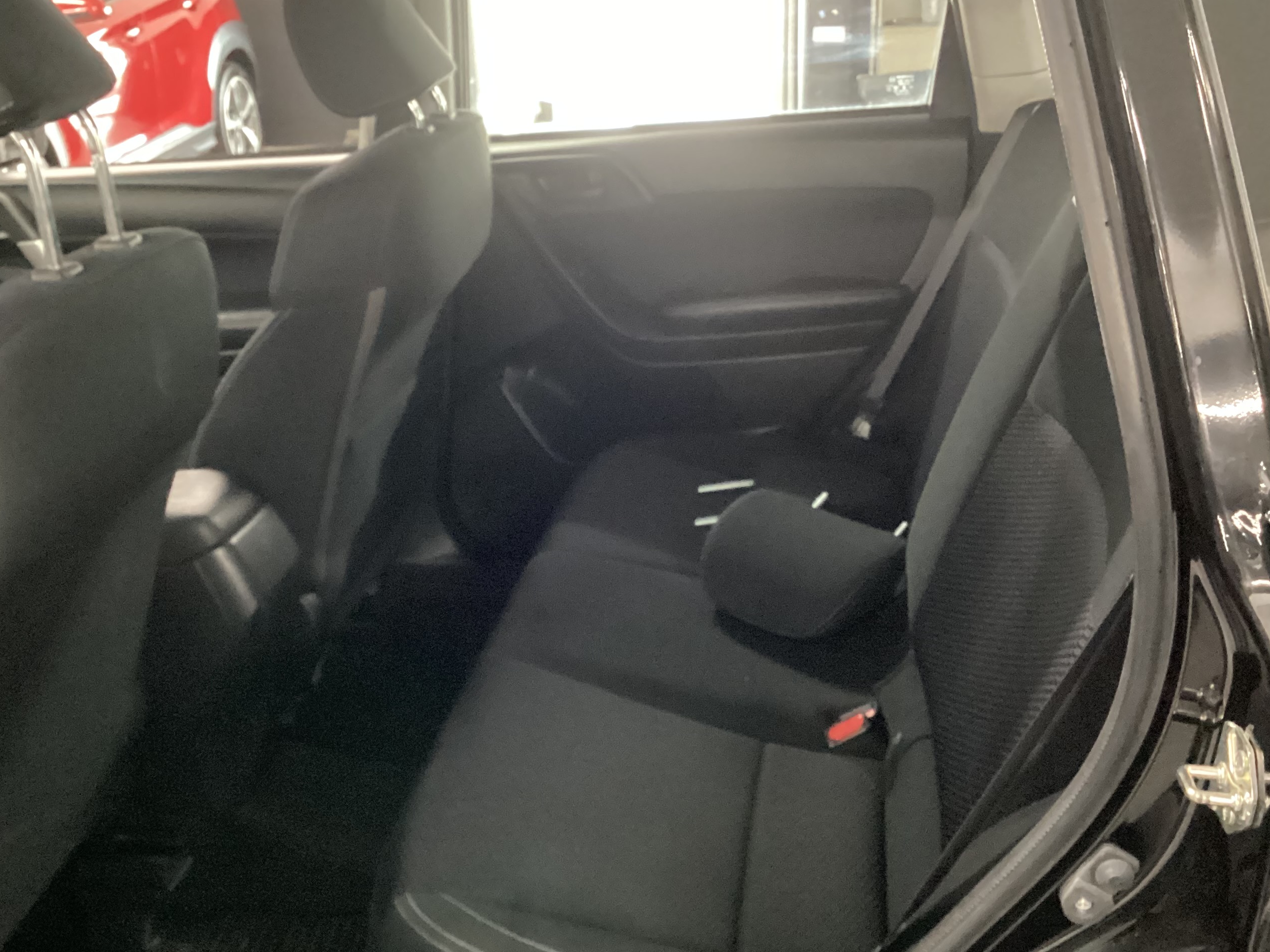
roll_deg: +2.6
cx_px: 584
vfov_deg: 36.0
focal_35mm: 40
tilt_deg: -22.5
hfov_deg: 46.8
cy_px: 475
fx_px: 1467
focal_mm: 3.3
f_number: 2.4
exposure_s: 1/20
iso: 640
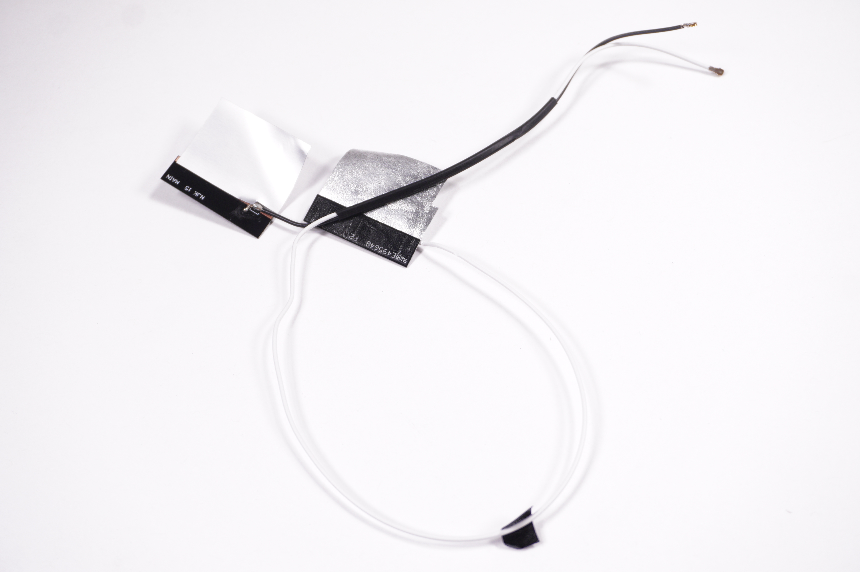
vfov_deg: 28.0
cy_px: 286
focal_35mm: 48
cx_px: 430
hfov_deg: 41.1
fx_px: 1146
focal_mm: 32
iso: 640
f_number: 5.6
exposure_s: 1/250
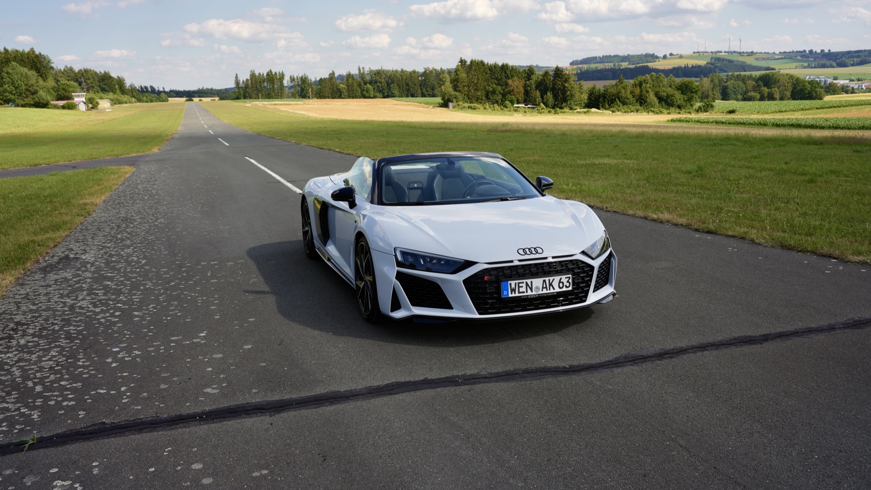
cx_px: 433
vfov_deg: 38.9
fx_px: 693
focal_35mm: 30
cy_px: 211
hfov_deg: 64.3
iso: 100
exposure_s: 1/250
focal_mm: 28
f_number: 7.1
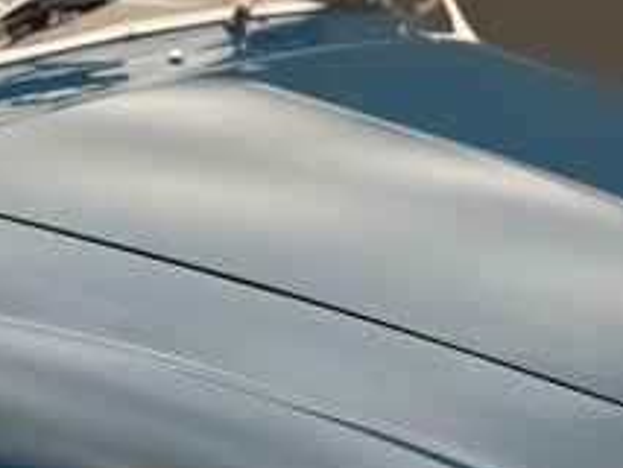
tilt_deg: -20.2
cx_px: 550
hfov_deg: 13.6
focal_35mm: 144
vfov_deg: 10.2
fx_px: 2593
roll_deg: -0.6
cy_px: 559
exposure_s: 1/99
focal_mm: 6.76
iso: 160
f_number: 1.78
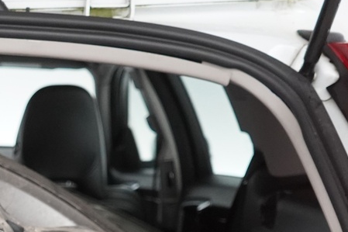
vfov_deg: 12.8
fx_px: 976
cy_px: 359
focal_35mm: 101
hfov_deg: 19.0
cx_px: -79
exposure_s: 1/125
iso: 4000
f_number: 3.5
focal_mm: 28
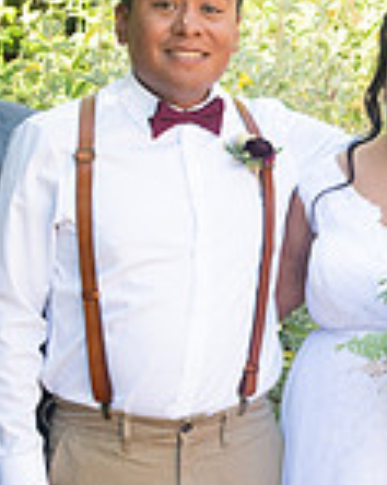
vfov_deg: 15.4
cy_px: 264
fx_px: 1793
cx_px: 344
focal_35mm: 125
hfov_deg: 12.2
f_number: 4.5
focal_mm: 34
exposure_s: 1/250
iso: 640
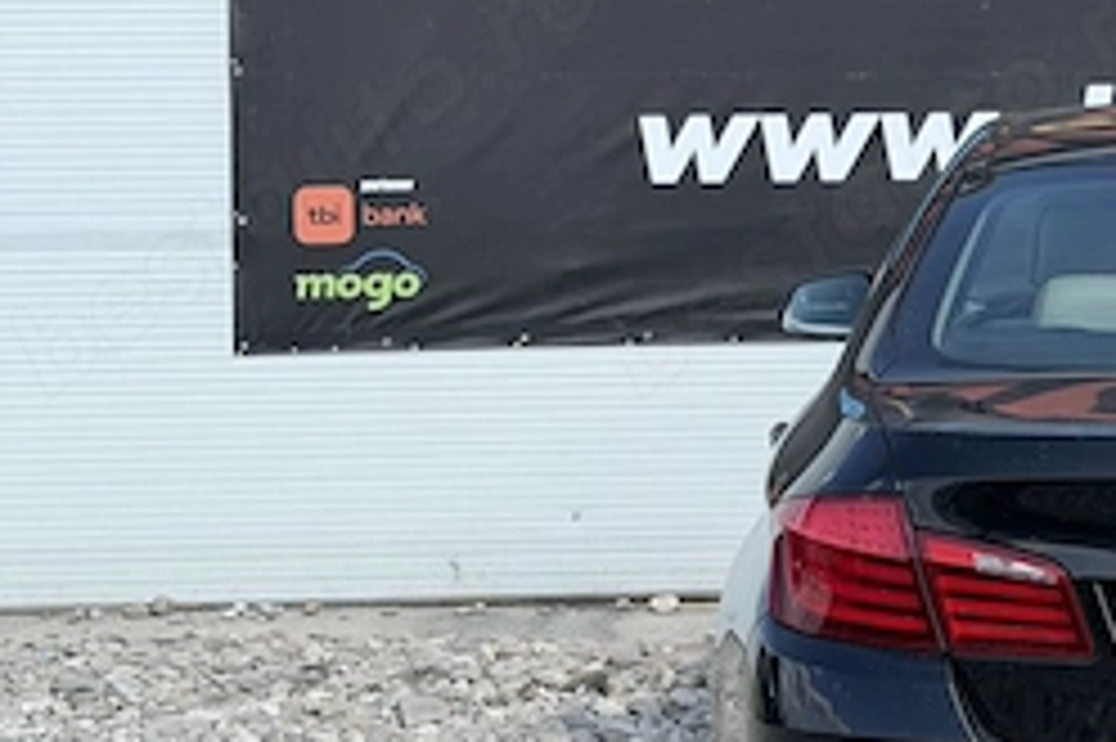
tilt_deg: -0.7
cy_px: 229
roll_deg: +1.0
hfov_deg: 16.4
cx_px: 1246
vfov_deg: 11.3
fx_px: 3748
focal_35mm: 121
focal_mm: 6.76
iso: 64
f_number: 1.78
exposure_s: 1/2415
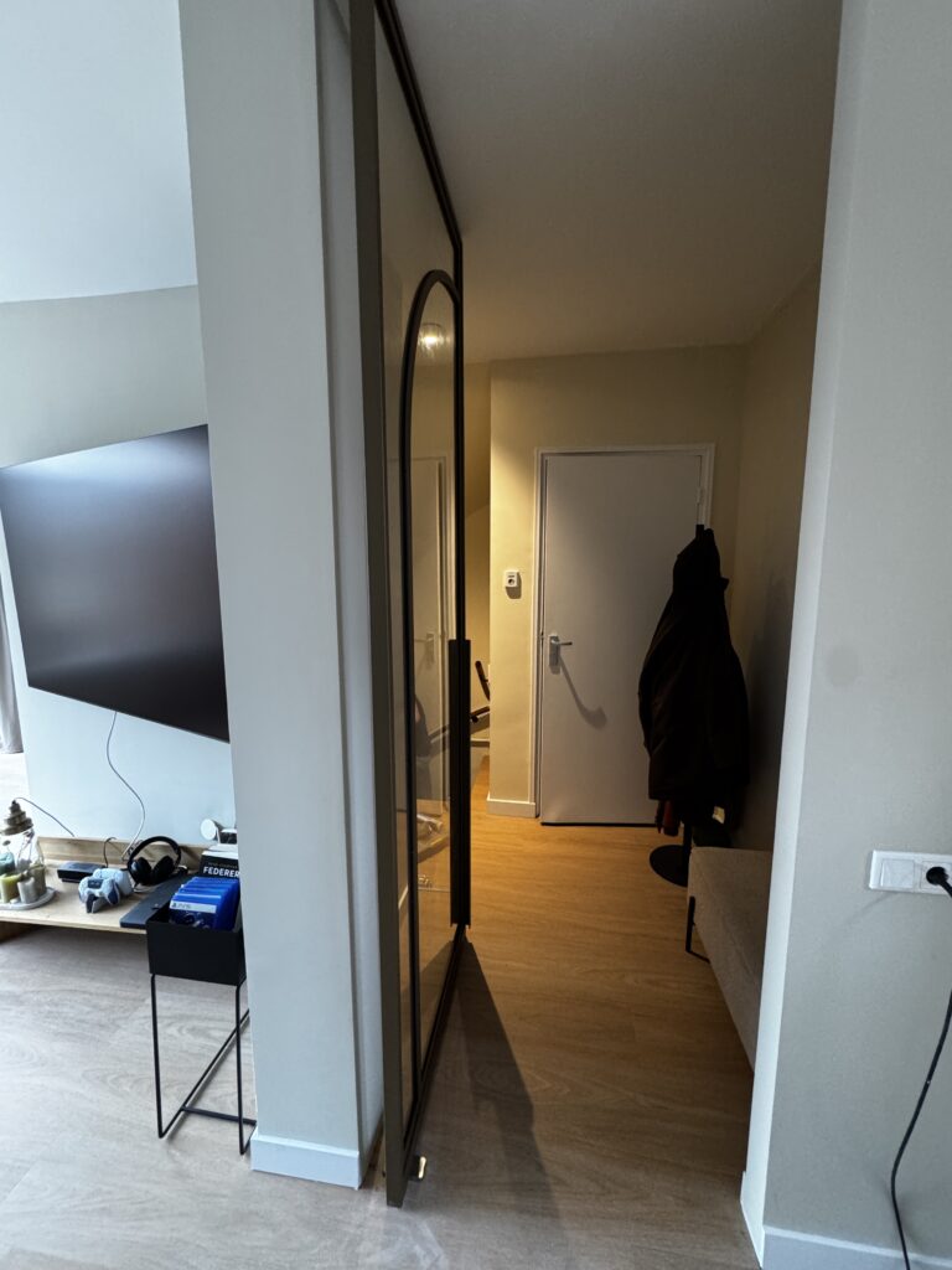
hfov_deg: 85.7
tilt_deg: -7.9
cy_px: 635
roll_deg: -0.1
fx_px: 513
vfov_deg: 102.1
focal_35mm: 14
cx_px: 476
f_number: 2.2
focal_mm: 2.22
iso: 640
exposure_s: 1/50
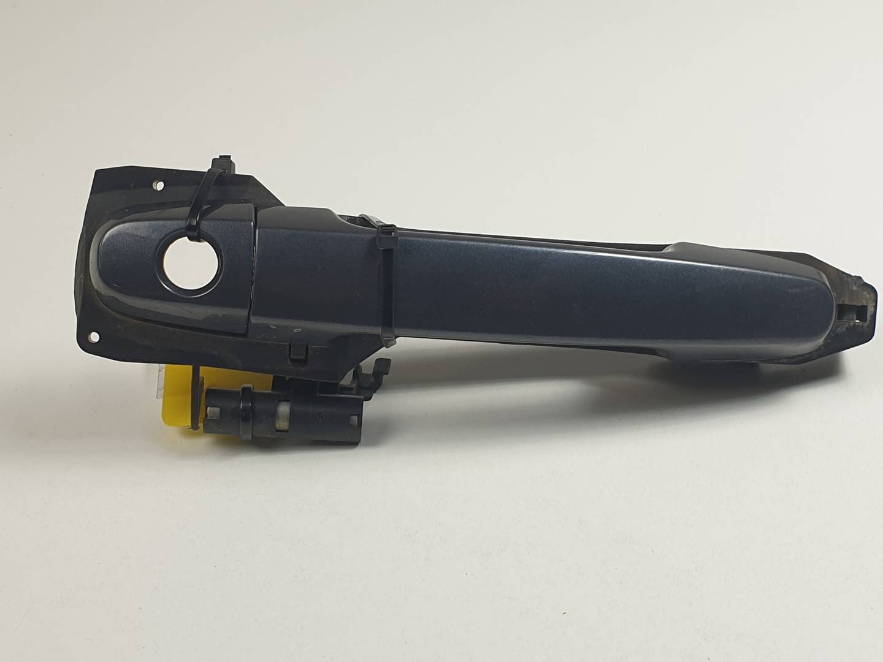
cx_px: 442
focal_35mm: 26
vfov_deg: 53.1
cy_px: 331
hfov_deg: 67.3
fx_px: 663
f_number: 2.4
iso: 50
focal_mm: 4.3
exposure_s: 1/167
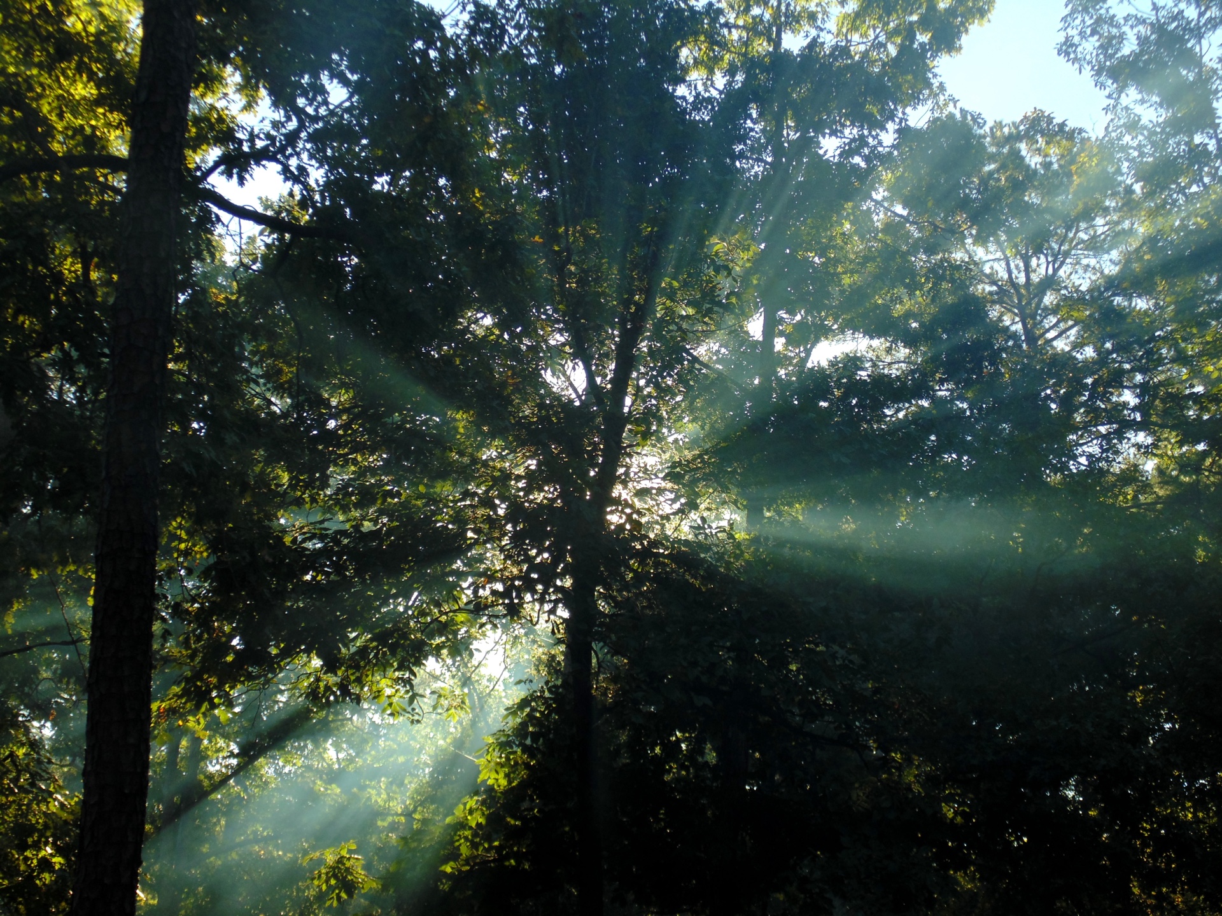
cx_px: 611
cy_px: 458
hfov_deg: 29.8
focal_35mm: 65
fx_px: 2295
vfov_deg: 22.6
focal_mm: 11.7
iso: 80
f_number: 4.1
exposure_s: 1/125
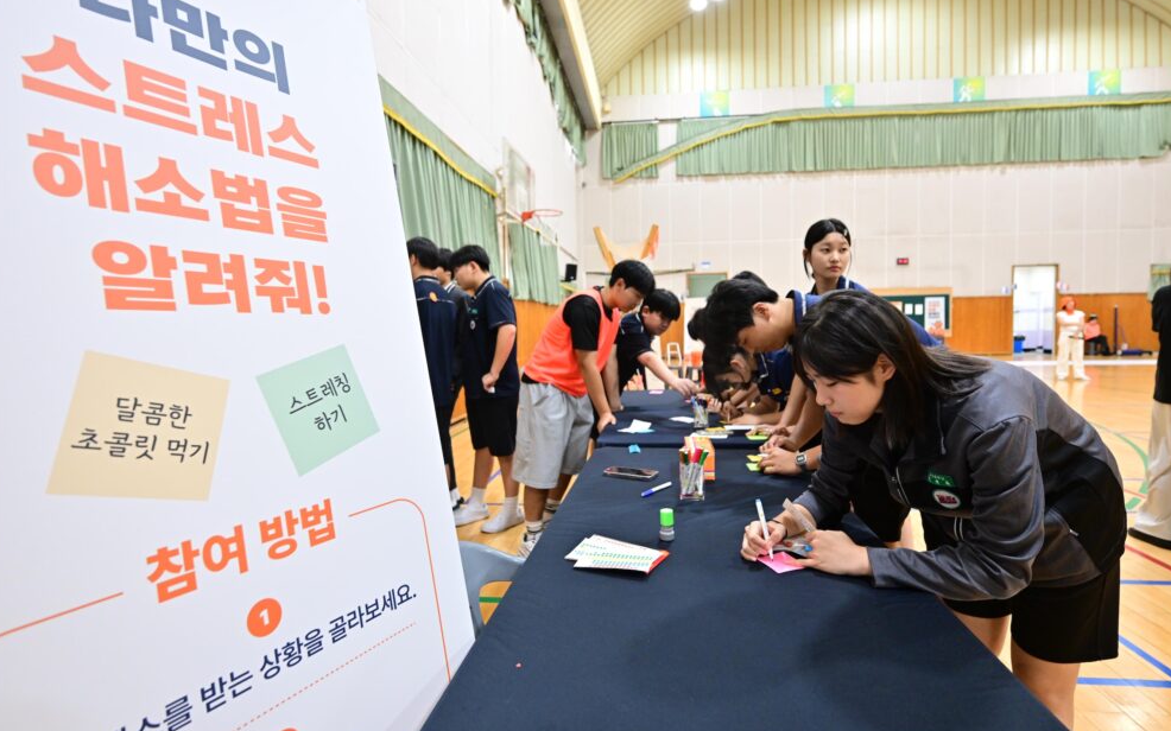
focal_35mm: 18
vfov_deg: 64.9
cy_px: 348
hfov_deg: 91.1
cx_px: 593
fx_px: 574
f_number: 4
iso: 2500
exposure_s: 1/200
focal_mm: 17
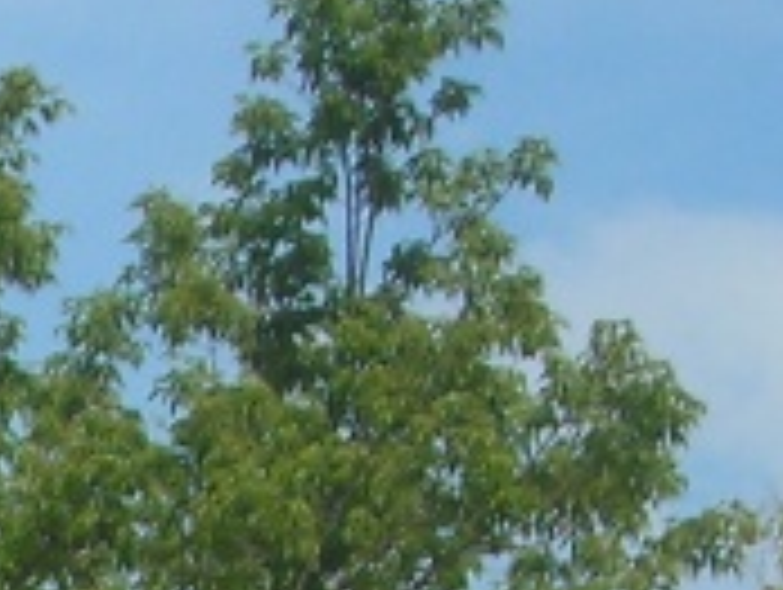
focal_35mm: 298
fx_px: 6750
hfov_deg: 6.3
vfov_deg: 4.7
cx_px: -1186
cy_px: 2018
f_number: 6.6
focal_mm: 6.8
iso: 50
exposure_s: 1/290
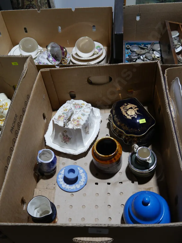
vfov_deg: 53.9
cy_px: 122
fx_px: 238
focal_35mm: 34
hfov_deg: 41.8
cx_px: 91
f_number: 4
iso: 200
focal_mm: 17
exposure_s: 1/80
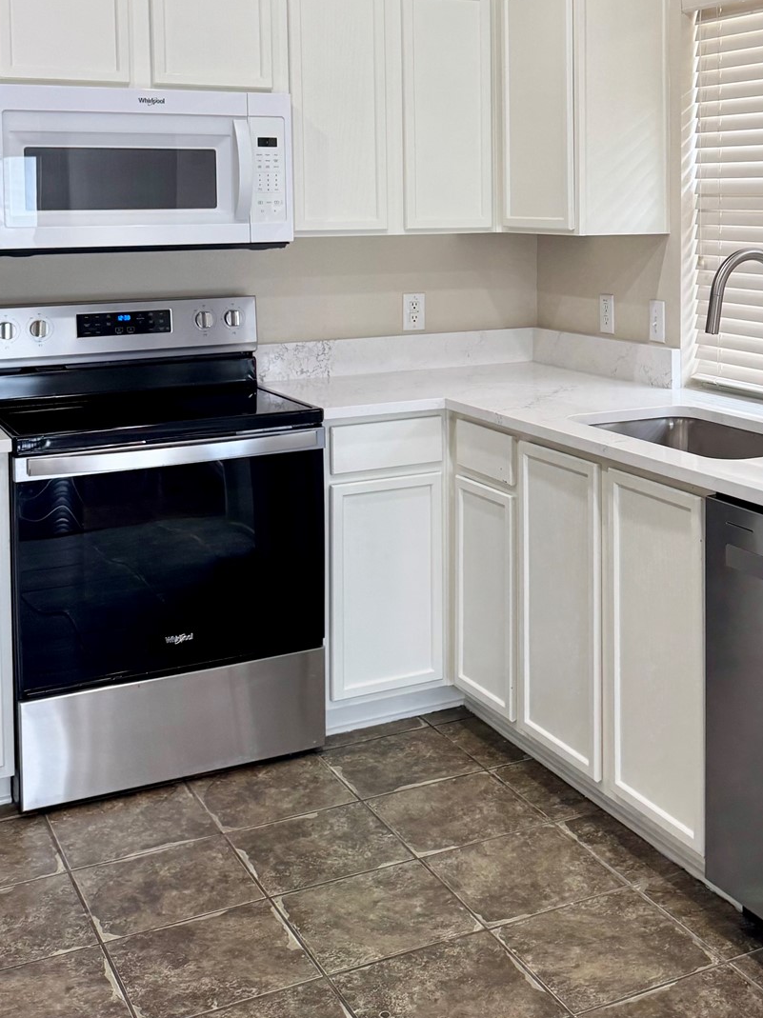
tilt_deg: -2.8
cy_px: 253
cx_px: 564
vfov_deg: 40.1
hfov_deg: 31.0
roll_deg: +0.9
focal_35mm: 46
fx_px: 1353
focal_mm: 6.76
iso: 125
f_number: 1.78
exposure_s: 1/120
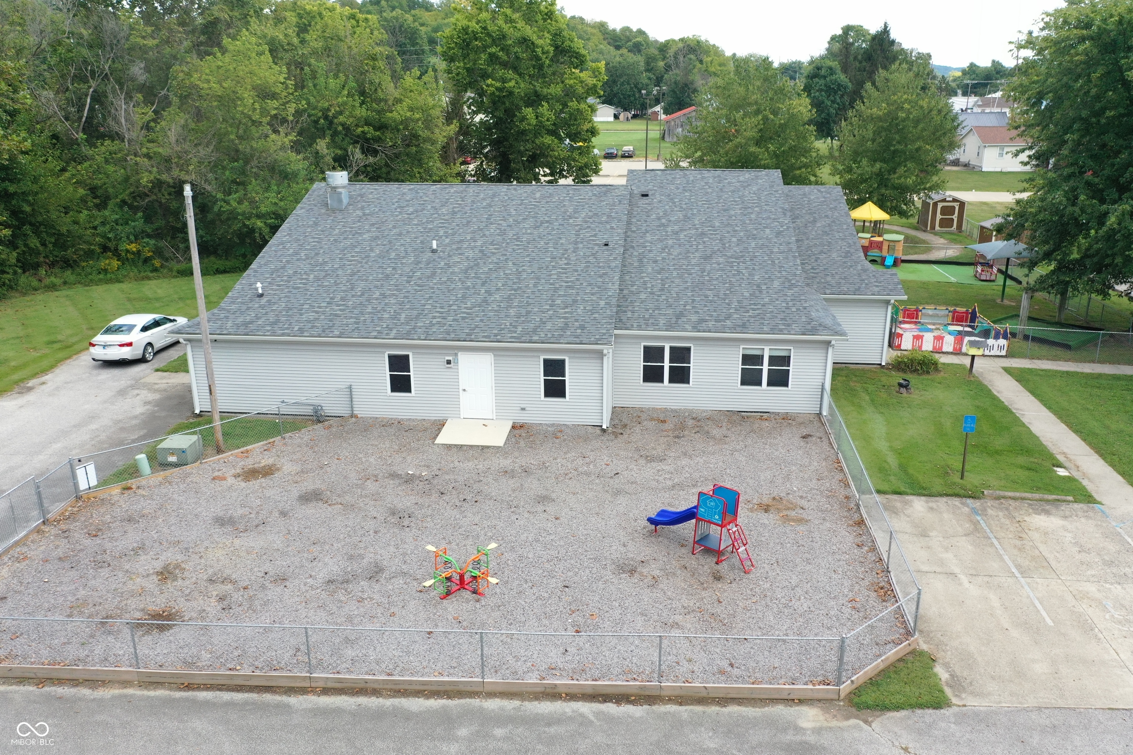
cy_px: 378
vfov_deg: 46.4
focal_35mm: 28
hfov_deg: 65.5
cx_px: 566
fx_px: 881
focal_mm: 10.26
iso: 400
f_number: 3.5
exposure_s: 1/1250
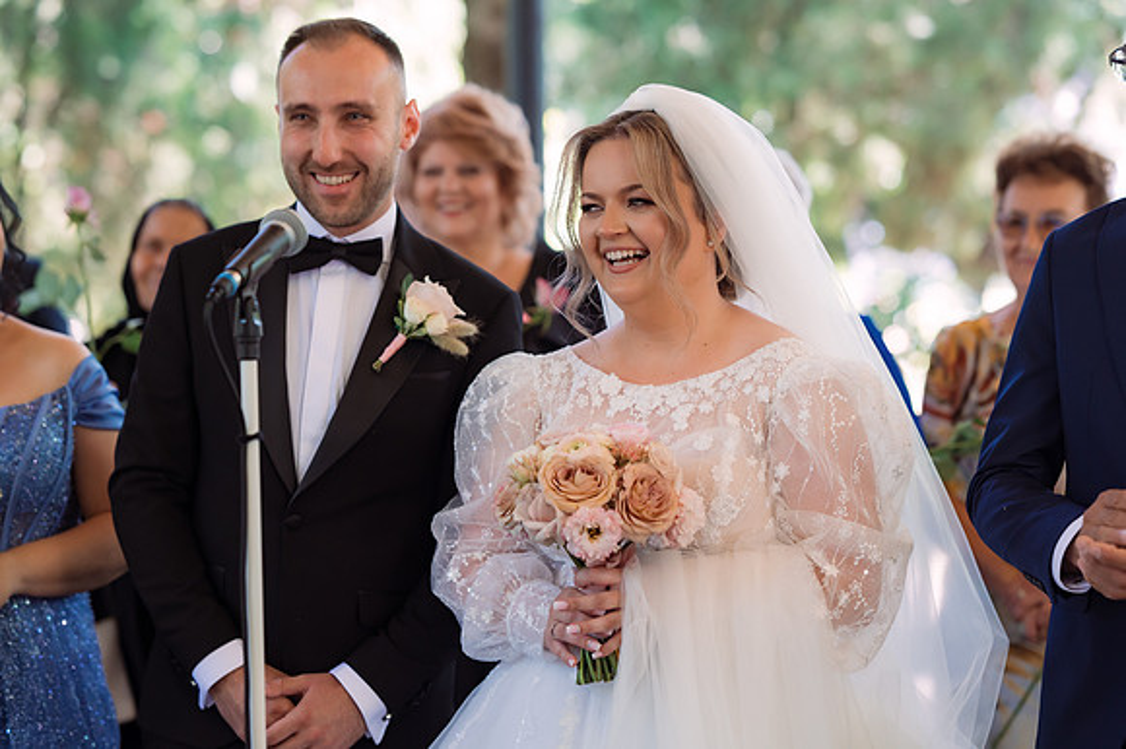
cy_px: 374
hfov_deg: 23.9
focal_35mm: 85
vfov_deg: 16.1
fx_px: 2657
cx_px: 563
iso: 1250
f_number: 2.8
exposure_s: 1/400
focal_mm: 85
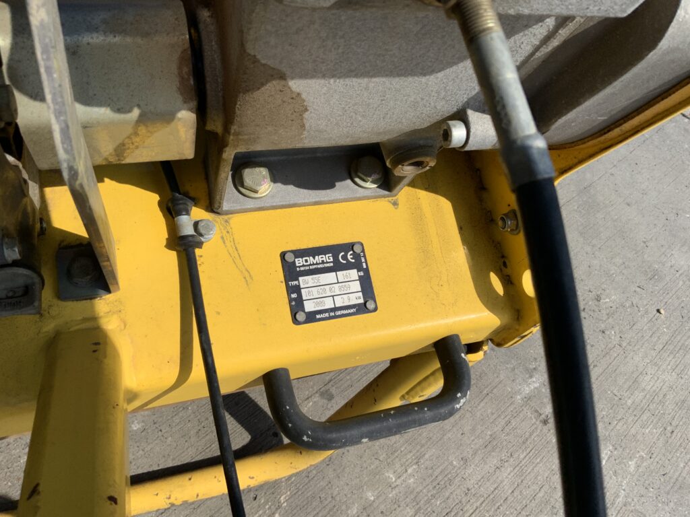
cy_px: 258
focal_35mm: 29
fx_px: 578
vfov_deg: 48.2
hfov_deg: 61.7
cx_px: 345
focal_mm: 3
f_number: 1.8
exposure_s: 1/2320
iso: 16
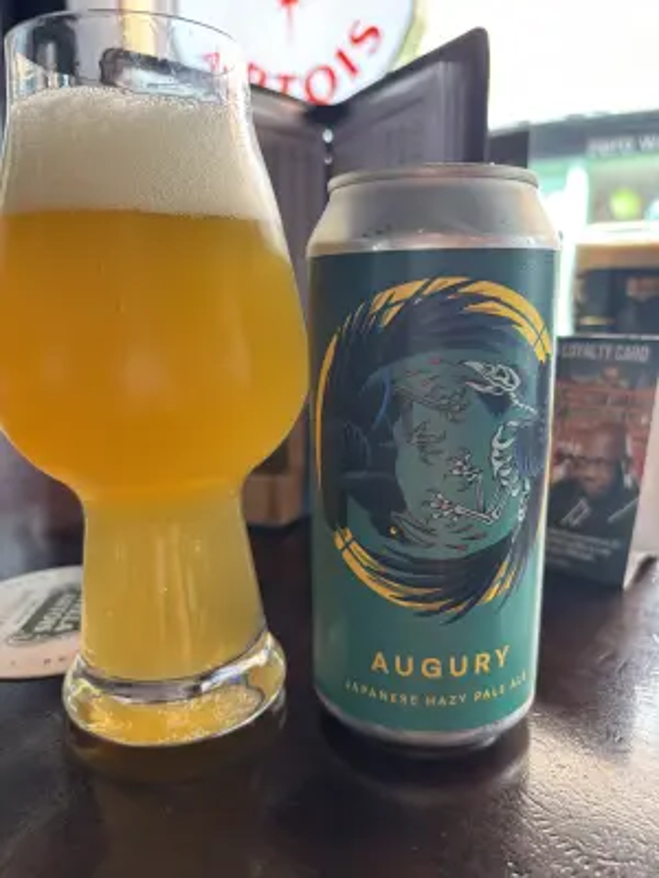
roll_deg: -1.8
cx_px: 330
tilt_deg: -11.6
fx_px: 660
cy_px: 439
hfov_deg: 53.1
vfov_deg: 67.3
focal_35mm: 26
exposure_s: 1/65
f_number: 1.6
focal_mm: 5.96
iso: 125
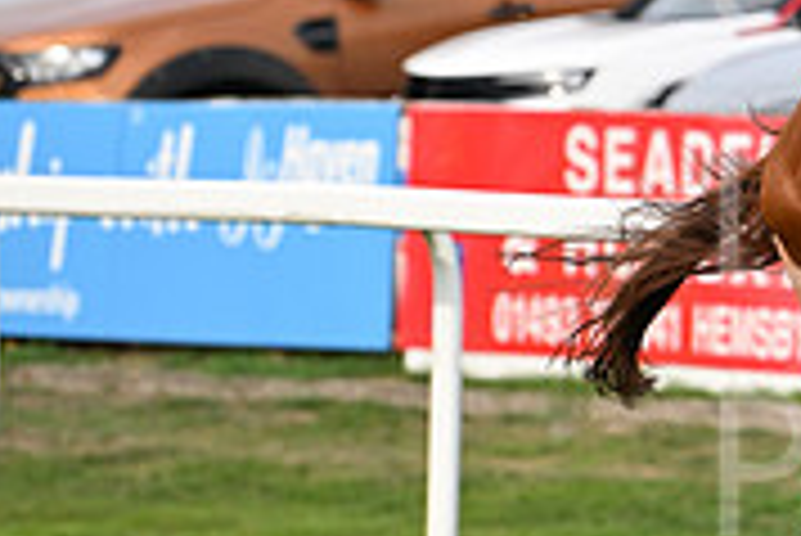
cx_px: 1300
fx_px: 14518
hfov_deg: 3.1
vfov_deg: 2.1
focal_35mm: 652
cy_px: 254
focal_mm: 200
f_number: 4.5
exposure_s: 1/4000
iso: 800
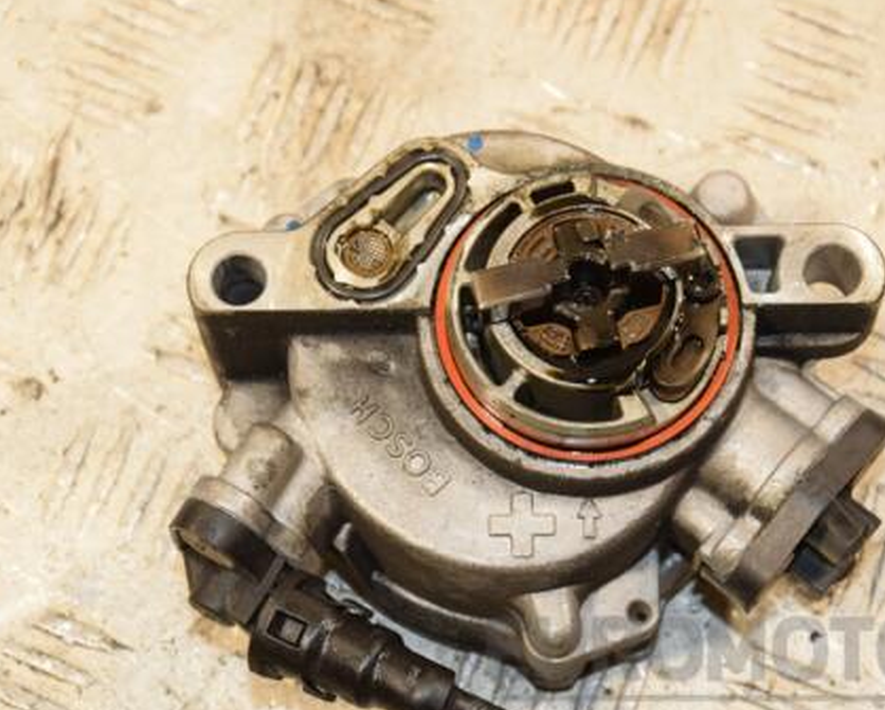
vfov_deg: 14.7
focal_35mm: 105
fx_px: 2752
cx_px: 447
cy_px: 367
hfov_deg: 18.3
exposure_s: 1/200
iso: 800
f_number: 7.1
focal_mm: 52
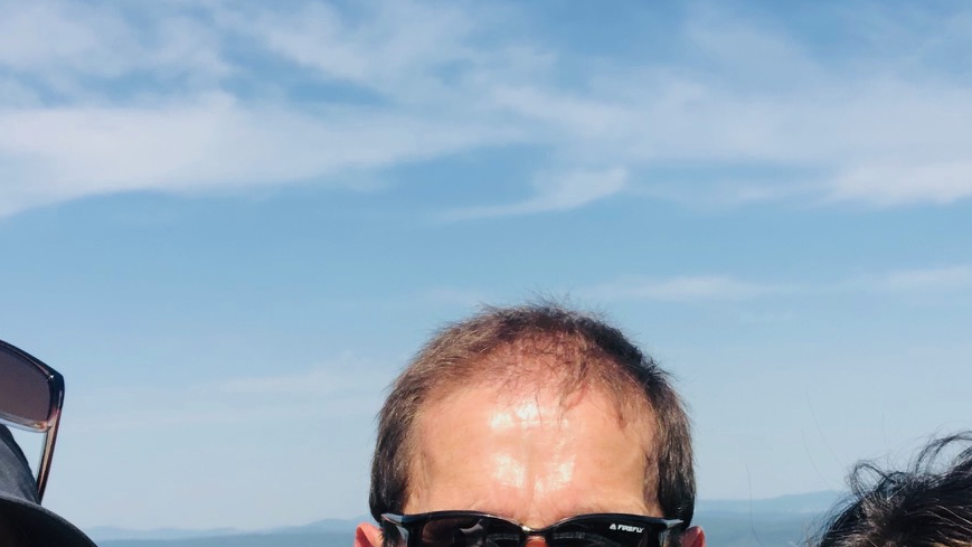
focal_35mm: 62
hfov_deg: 33.8
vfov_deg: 18.7
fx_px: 1598
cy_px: 584
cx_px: 555
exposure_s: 1/913
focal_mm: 2.87
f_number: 2.2
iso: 20
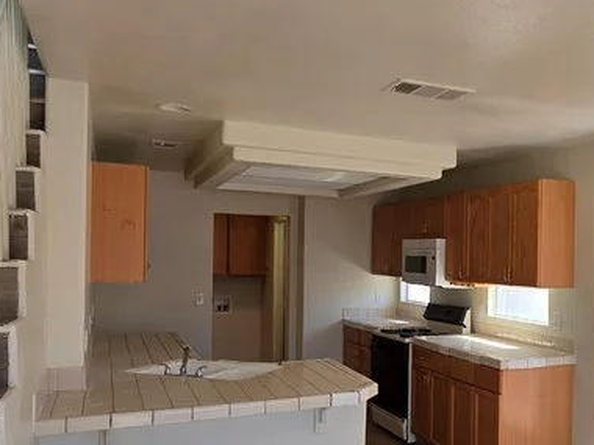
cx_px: 466
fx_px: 601
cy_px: 270
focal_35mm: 35
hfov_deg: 49.8
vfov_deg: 40.5
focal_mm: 2.2
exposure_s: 1/289
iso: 40
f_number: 1.9
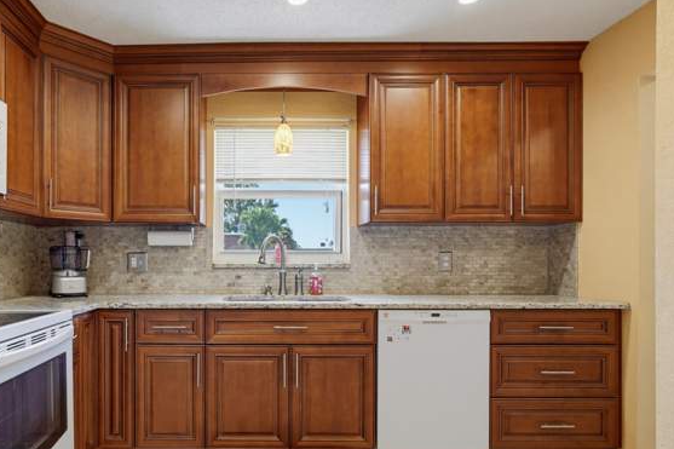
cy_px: 260
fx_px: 430
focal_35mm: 23
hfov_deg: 74.8
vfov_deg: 54.8
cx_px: 254
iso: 800
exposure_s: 1/40
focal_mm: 16
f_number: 3.2
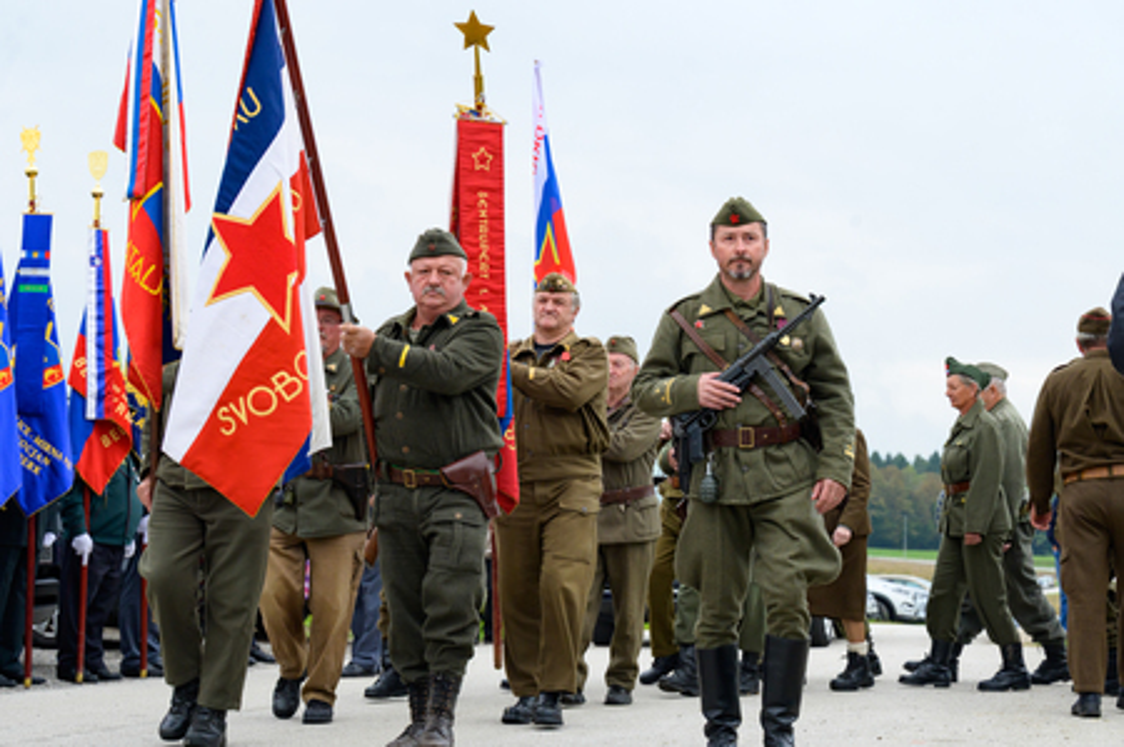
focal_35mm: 70
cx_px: 562
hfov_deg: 28.9
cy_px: 374
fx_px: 2183
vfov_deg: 19.4
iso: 800
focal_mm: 70
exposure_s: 1/1000
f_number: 7.1
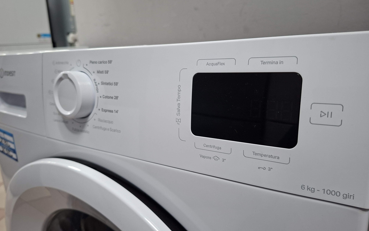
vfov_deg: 49.3
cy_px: 114
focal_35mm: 25
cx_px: 180
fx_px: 251
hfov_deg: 72.5
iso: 320
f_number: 1.8
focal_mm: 5.54
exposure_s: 1/50
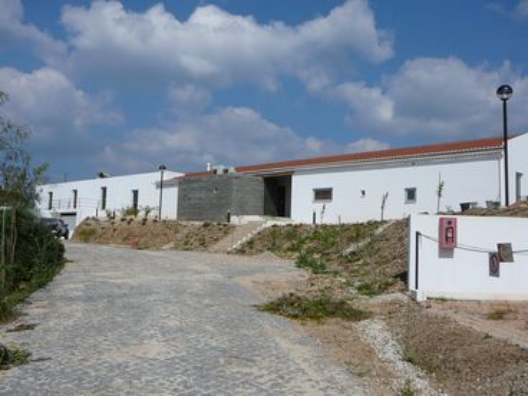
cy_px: 198
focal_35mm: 35
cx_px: 264
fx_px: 534
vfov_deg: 40.7
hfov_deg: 52.6
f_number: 5
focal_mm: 5.2
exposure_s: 1/1300
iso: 80
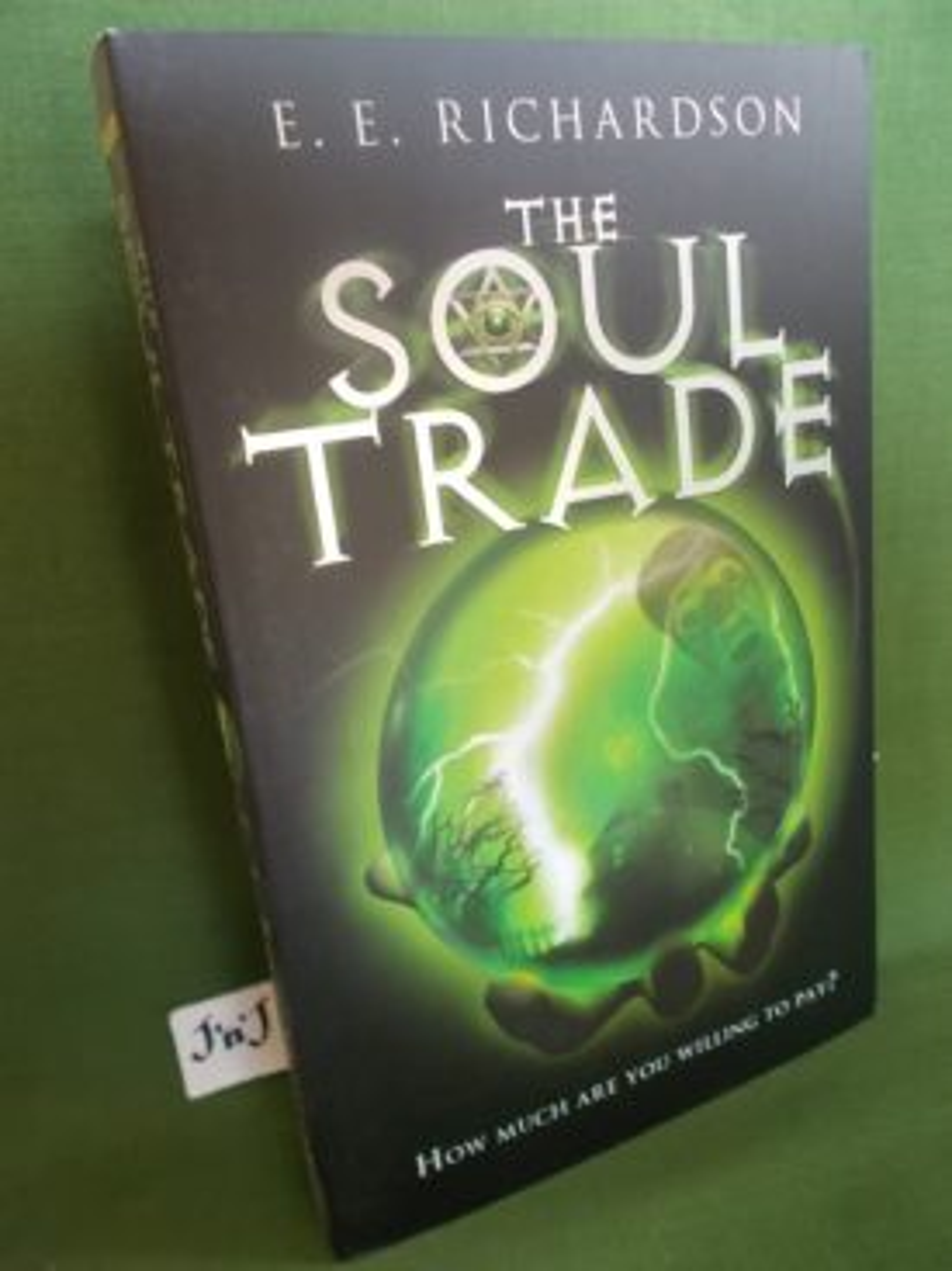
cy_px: 636
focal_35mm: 26
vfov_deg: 67.3
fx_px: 954
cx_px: 476
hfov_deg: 53.0
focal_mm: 4.6
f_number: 3.2
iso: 200
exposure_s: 1/10
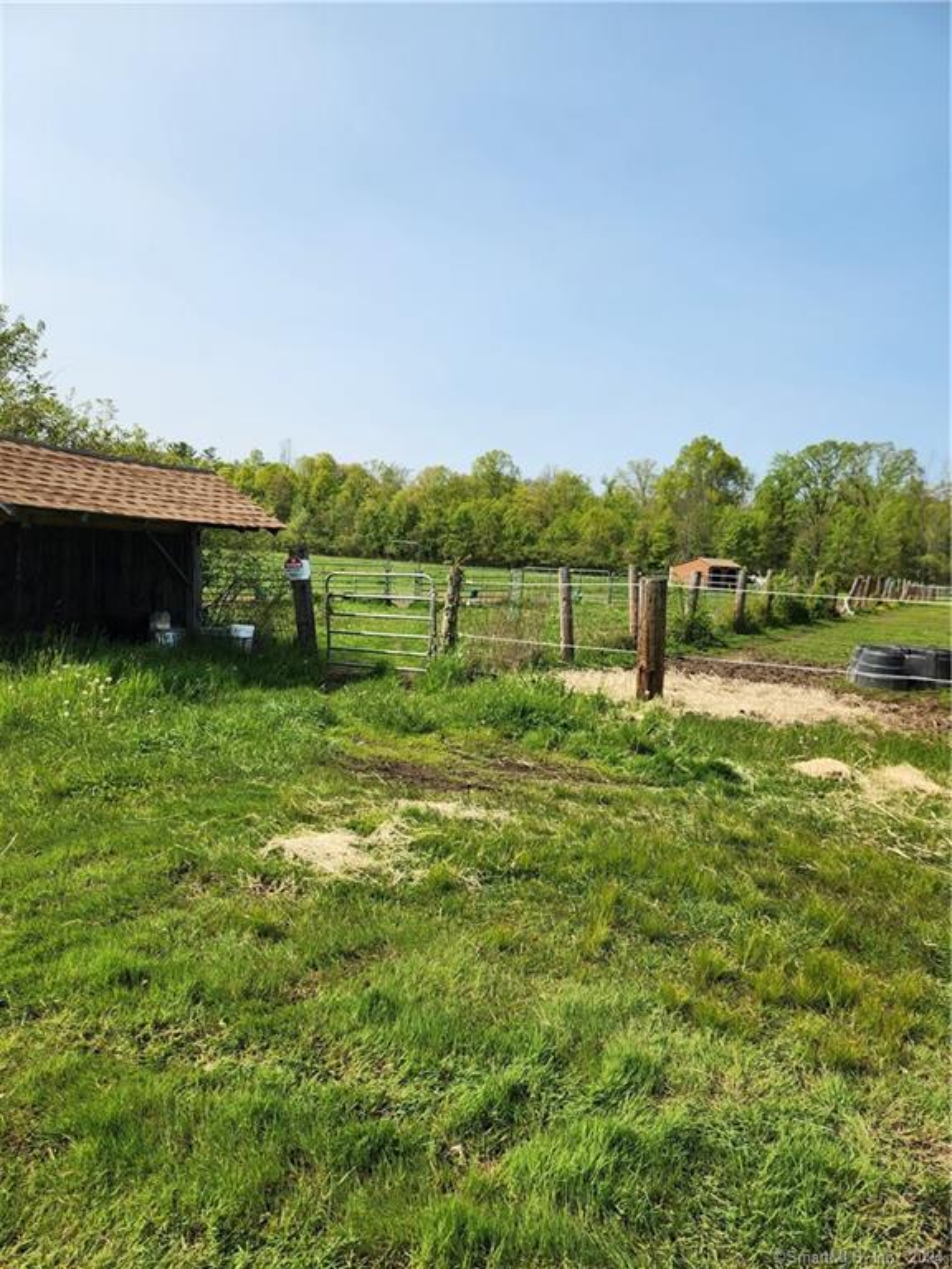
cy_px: 634
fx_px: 843
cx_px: 476
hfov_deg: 58.9
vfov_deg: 73.9
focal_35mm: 23
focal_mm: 5.4
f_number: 1.8
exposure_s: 1/2038
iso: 20
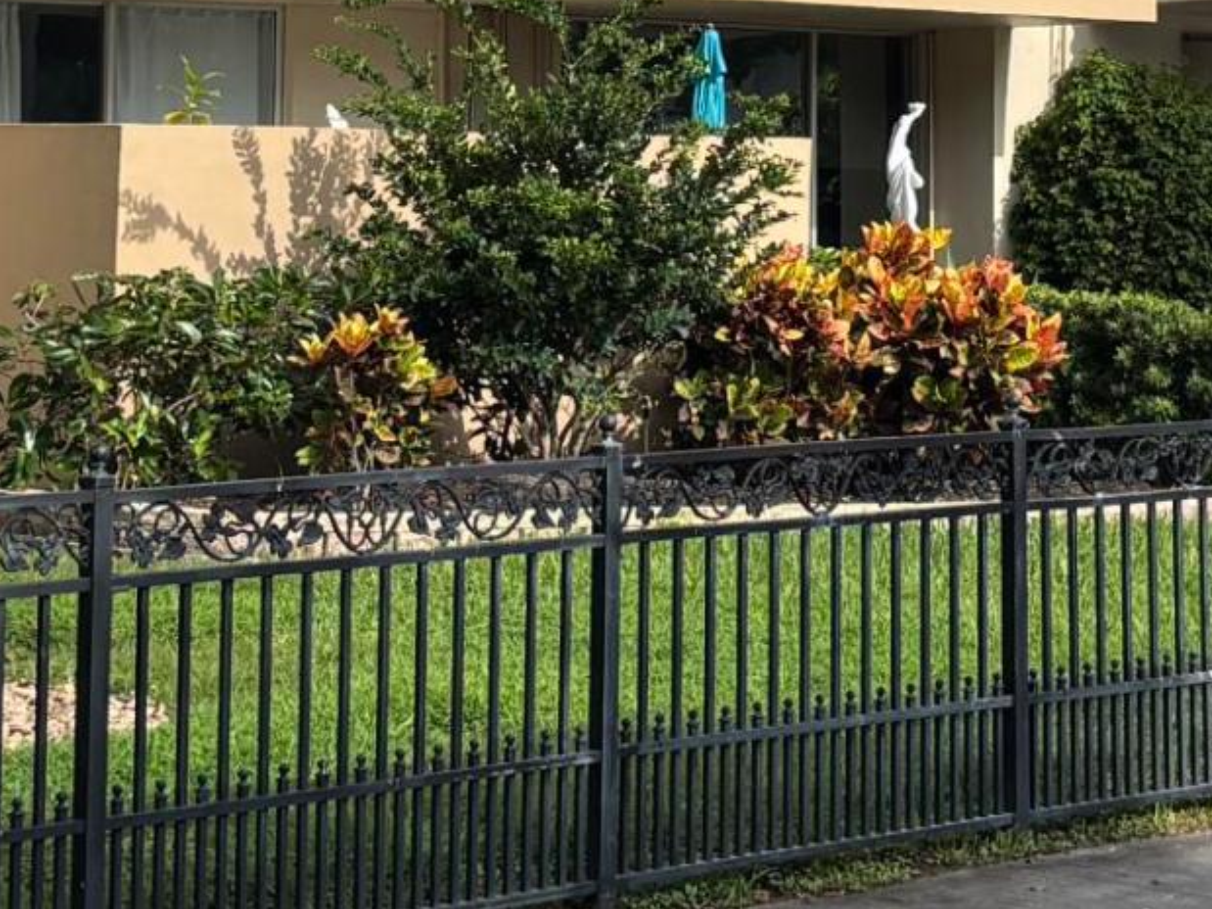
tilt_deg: +5.7
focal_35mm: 121
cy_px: -264
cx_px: 842
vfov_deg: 11.9
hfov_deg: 16.2
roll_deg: +0.3
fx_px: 4236
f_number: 1.6
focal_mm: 5.96
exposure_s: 1/3021
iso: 50
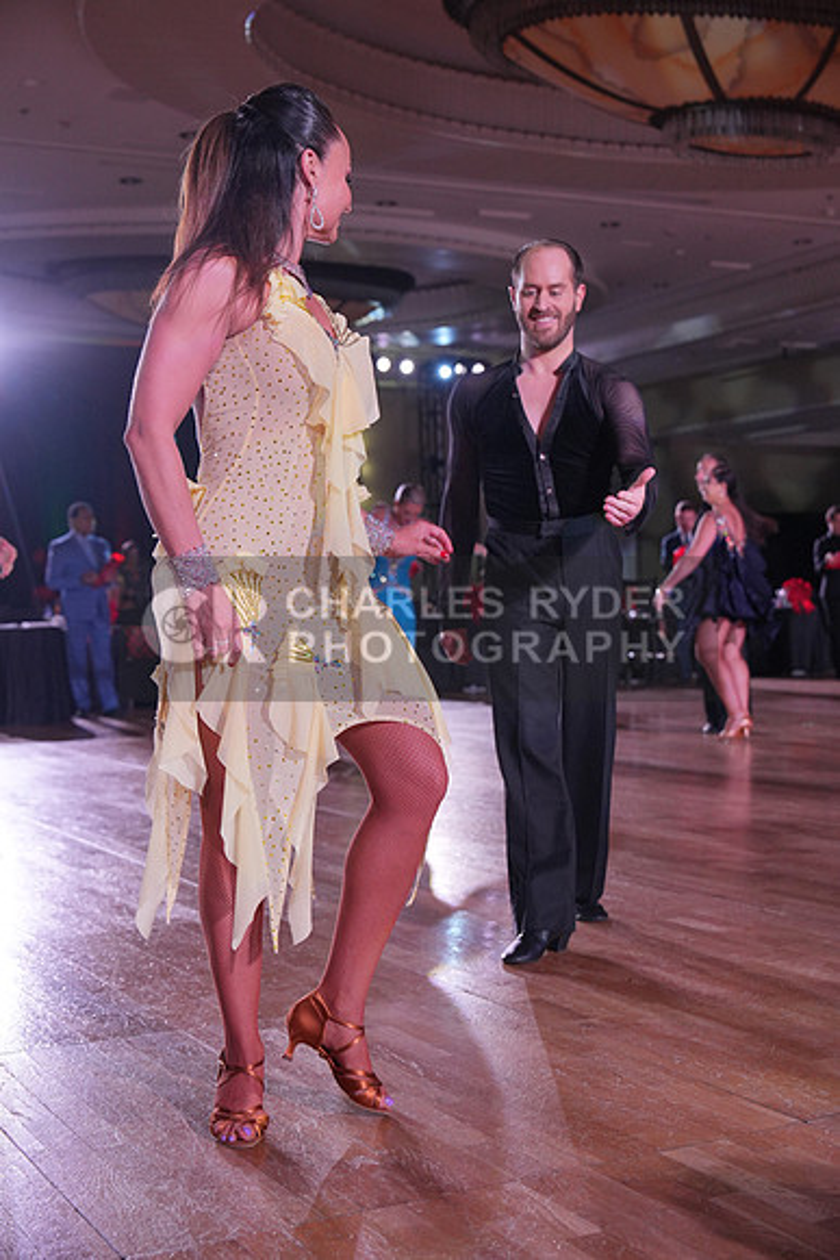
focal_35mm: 48
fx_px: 1679
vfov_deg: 41.1
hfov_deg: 28.1
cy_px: 630
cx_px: 420
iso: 1600
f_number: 4
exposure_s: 1/500
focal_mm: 48
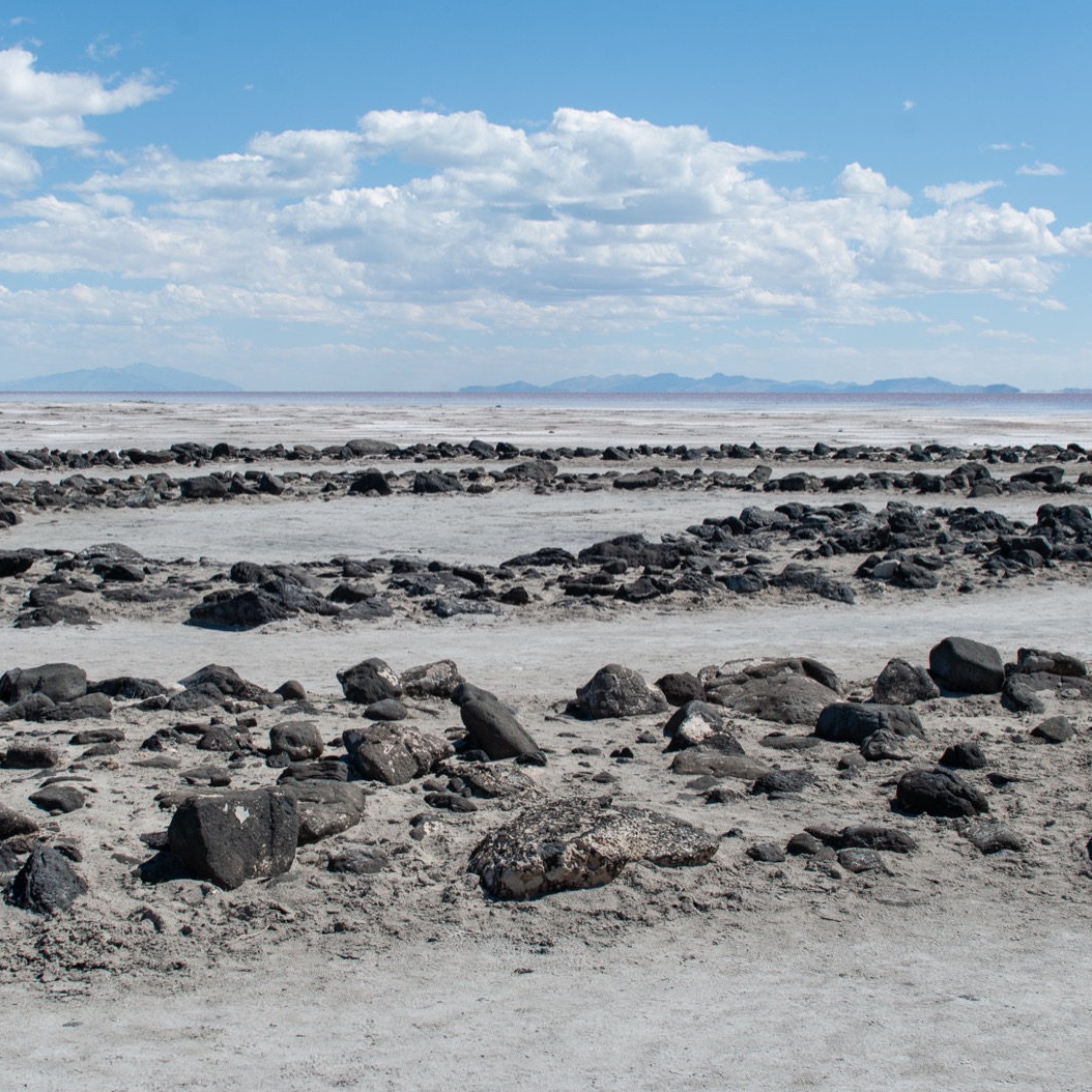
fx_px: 2070
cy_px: 549
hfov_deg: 29.5
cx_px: 487
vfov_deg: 29.6
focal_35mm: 58
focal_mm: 30
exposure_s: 1/350
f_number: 8
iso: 100
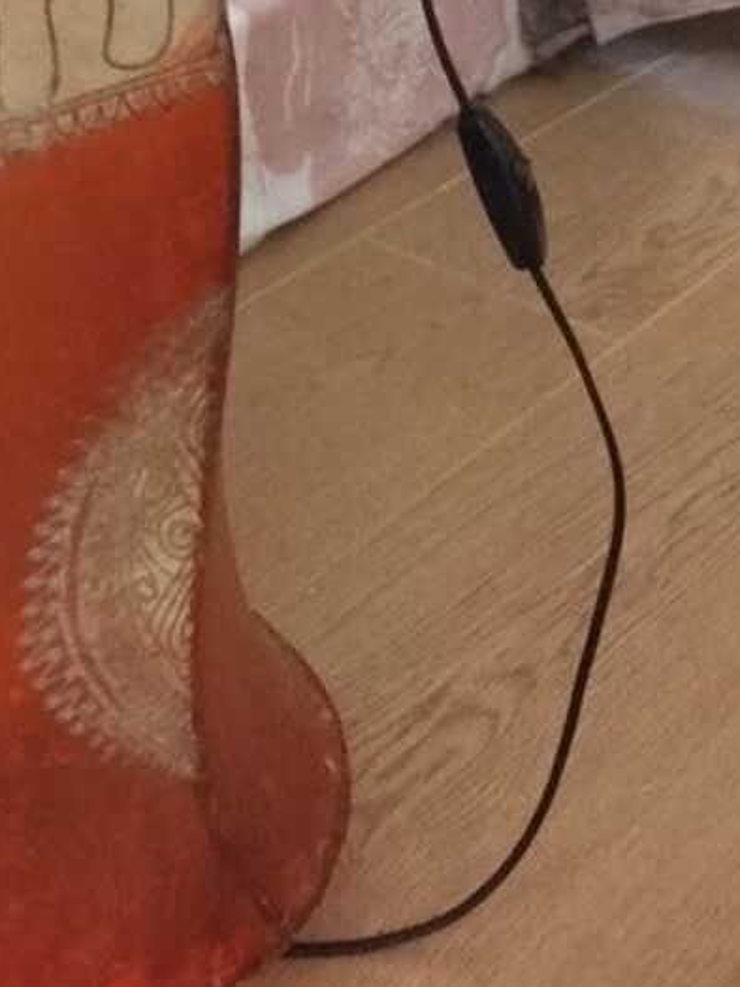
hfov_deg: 24.0
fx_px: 1739
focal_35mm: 61
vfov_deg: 30.5
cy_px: 125
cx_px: 273
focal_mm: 3.26
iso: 1250
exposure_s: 1/17
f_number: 2.4
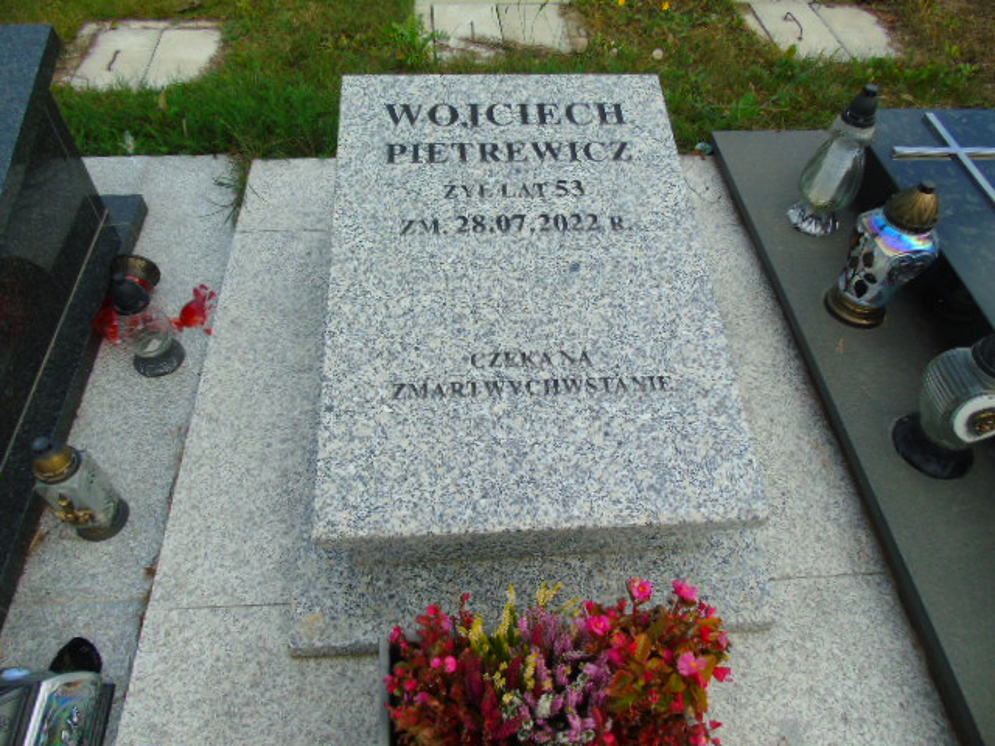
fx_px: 719
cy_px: 373
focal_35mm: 25
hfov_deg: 69.4
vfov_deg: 54.9
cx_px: 498
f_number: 3.4
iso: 80
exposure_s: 1/320
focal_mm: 4.4
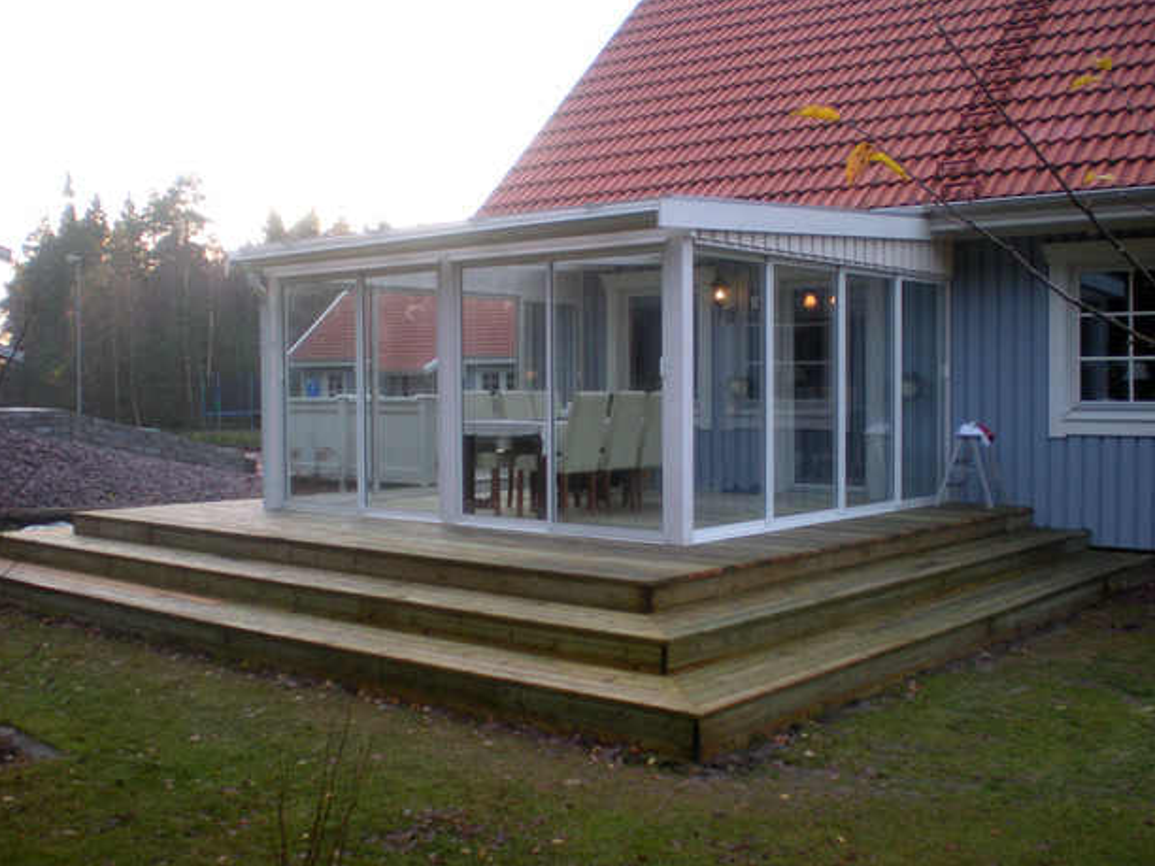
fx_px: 1301
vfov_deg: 36.8
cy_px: 424
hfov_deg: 47.9
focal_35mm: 39
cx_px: 572
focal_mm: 6.3
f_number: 3.1
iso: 136
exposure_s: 1/65.6
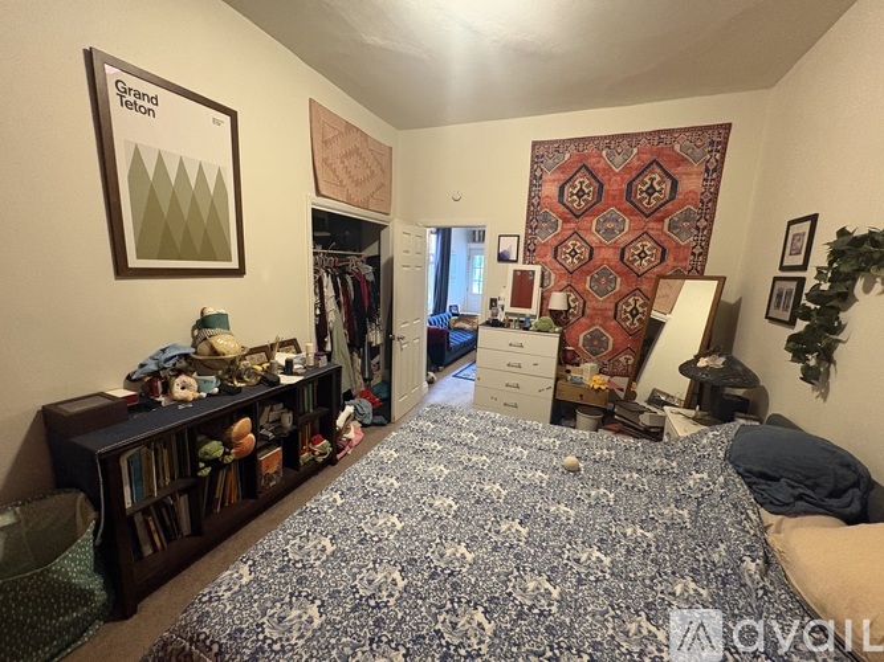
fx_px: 357
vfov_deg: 85.7
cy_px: 331
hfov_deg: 102.1
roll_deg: -2.1
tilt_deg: -10.5
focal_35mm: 14
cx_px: 442
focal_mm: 2.22
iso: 800
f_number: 2.2
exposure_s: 1/60
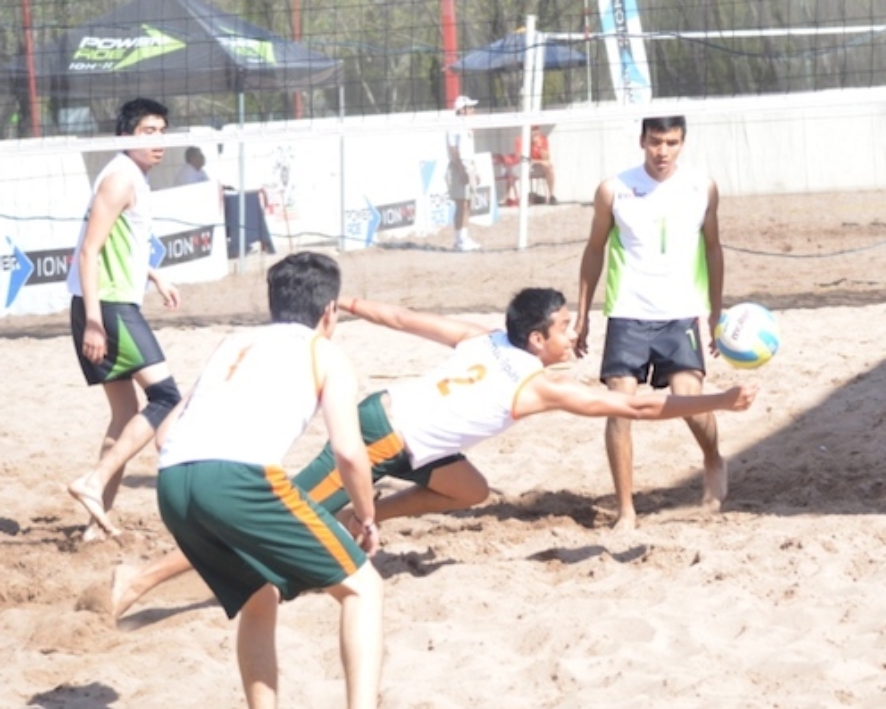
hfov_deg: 20.5
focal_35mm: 94
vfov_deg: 16.4
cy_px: 355
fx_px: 2454
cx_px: 475
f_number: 4.5
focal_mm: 55
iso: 1000
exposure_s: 1/2500
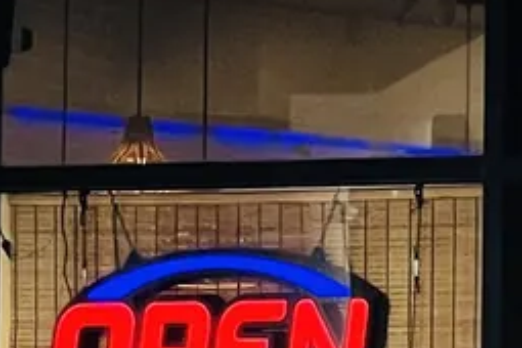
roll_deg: -0.4
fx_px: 7293
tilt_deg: +5.1
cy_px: 84
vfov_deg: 2.7
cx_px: -27
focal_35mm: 503
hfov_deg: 4.1
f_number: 2.8
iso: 40
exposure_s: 1/99
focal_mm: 9
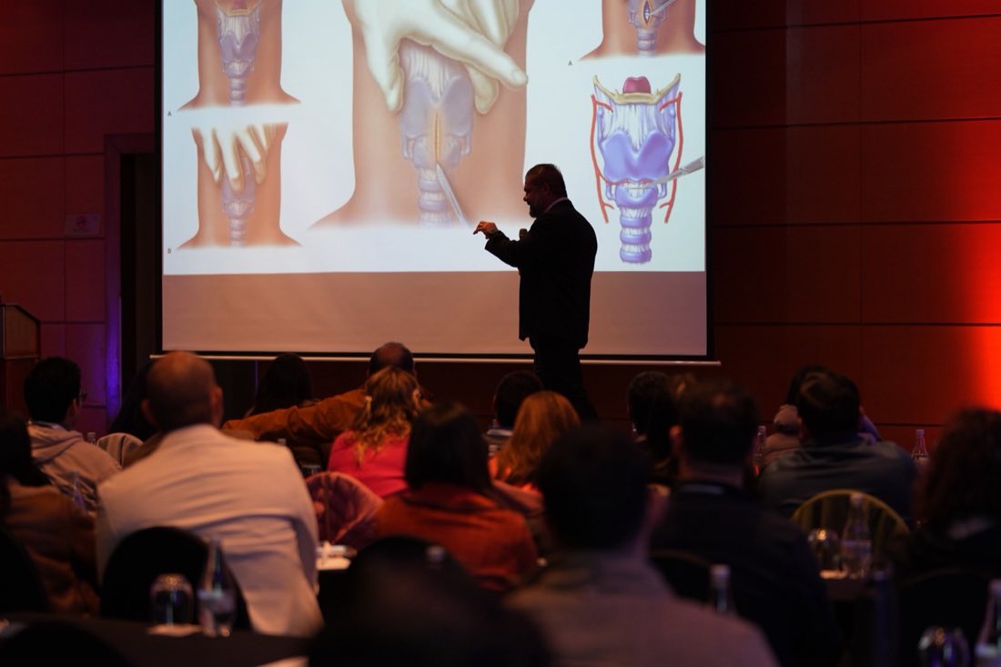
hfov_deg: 27.0
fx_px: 2085
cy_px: 334
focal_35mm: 75
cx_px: 500
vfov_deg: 18.2
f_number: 1.4
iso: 250
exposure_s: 1/200
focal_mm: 50
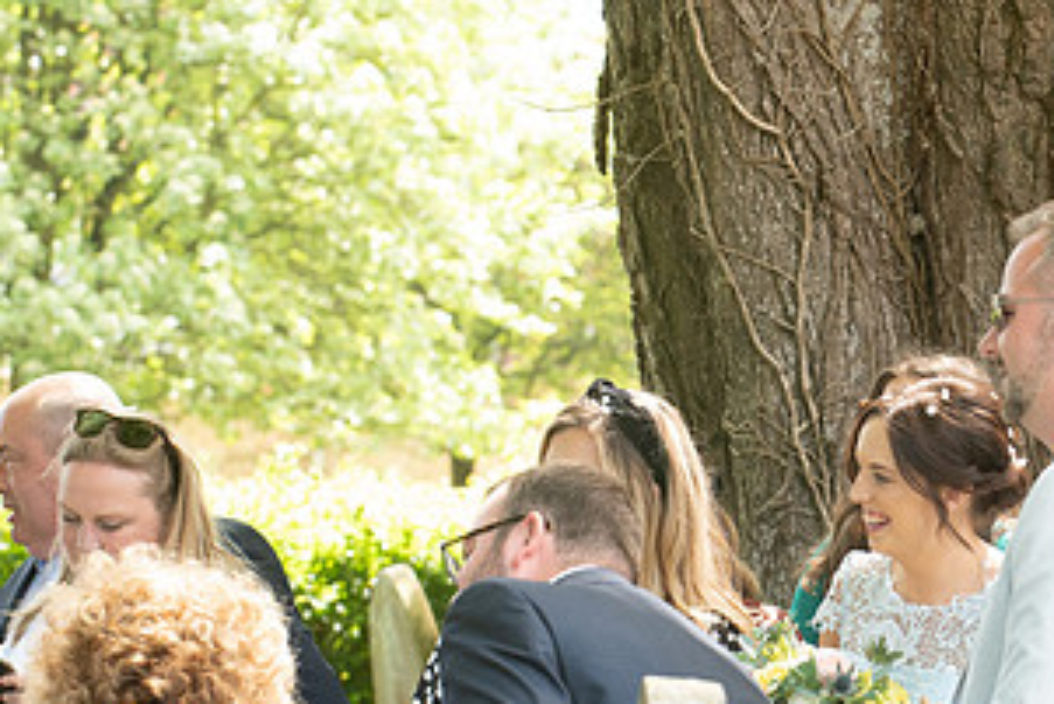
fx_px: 6766
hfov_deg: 8.9
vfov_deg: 5.9
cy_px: 620
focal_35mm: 231
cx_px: 861
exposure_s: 1/400
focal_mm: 120
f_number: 9
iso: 2000
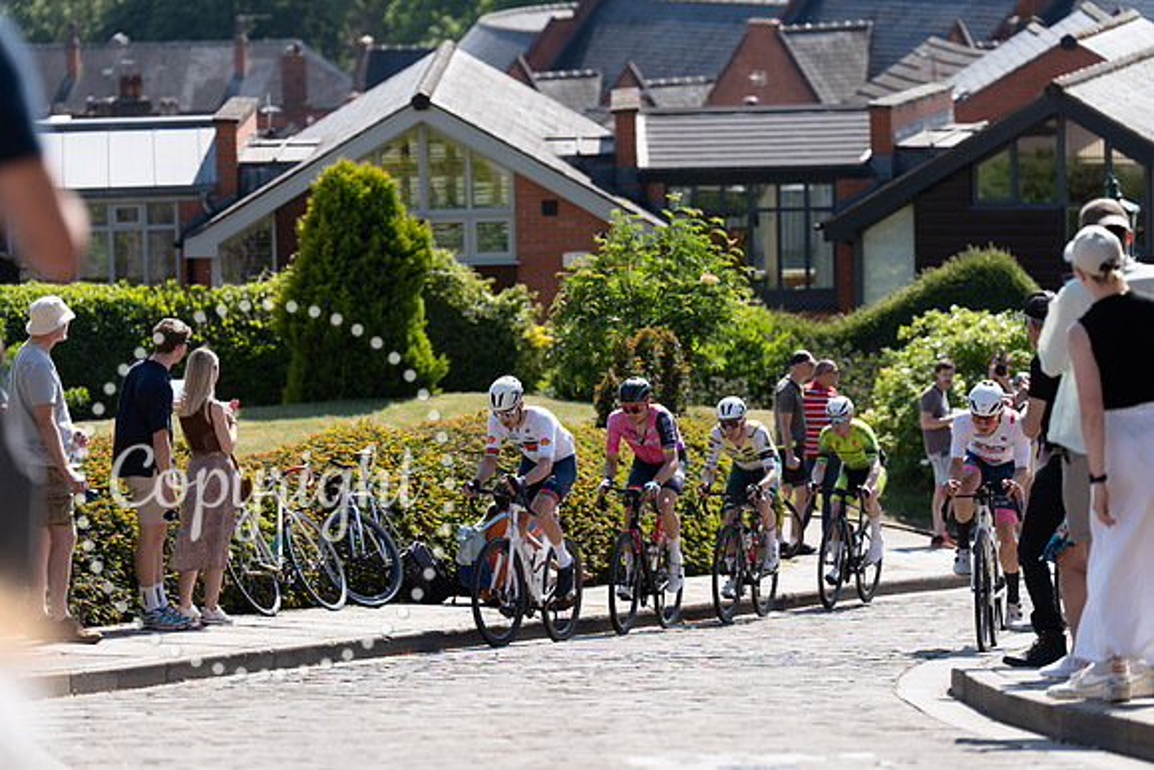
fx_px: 5130
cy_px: 385
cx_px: 577
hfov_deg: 12.8
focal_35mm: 160
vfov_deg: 8.6
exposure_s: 1/1000
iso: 160
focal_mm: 160
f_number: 3.5
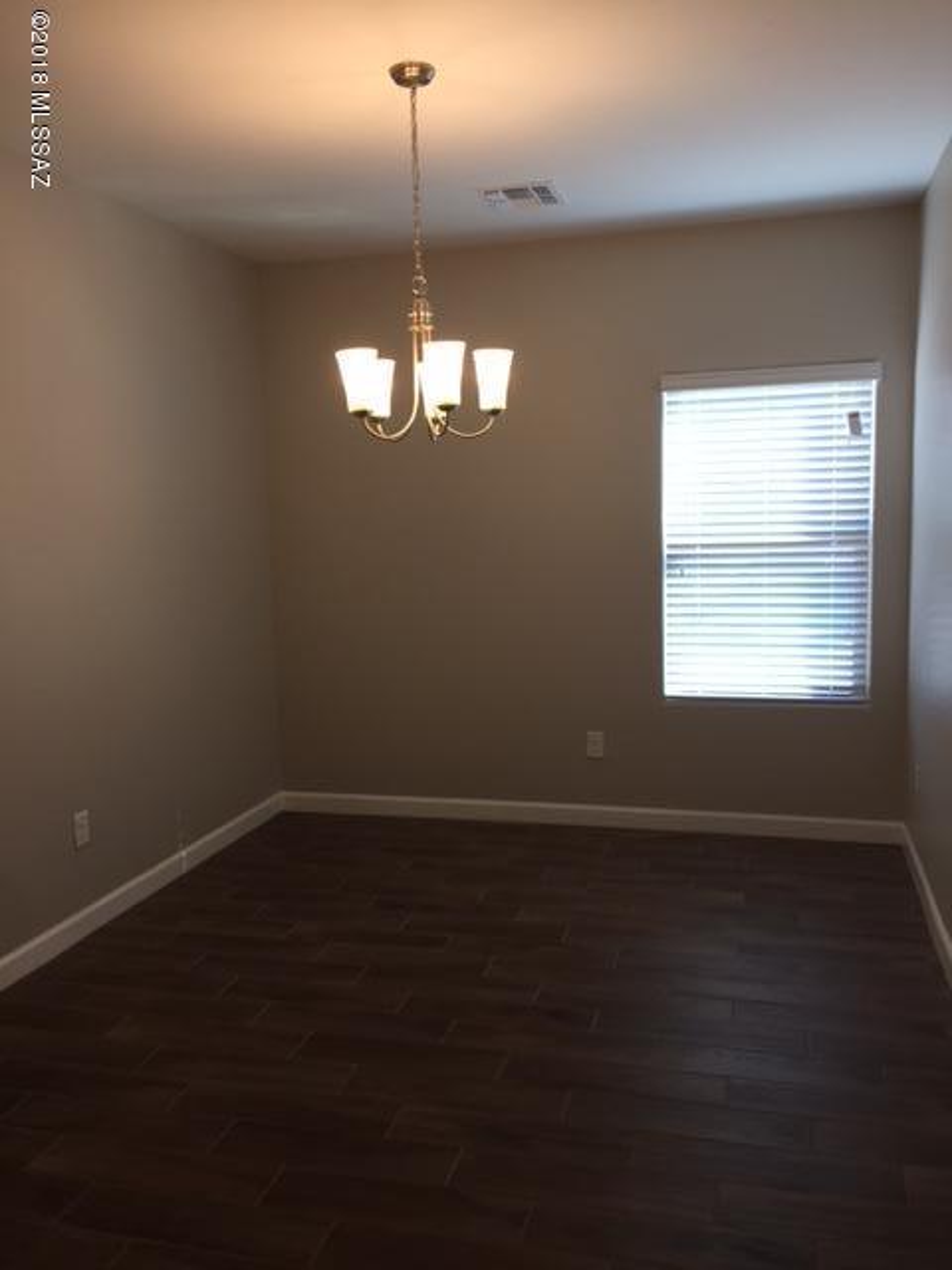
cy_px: 635
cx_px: 476
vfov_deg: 61.7
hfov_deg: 48.2
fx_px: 1063
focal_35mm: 29
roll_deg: +2.4
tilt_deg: -5.9
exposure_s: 1/40
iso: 32
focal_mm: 4.15
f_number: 2.2
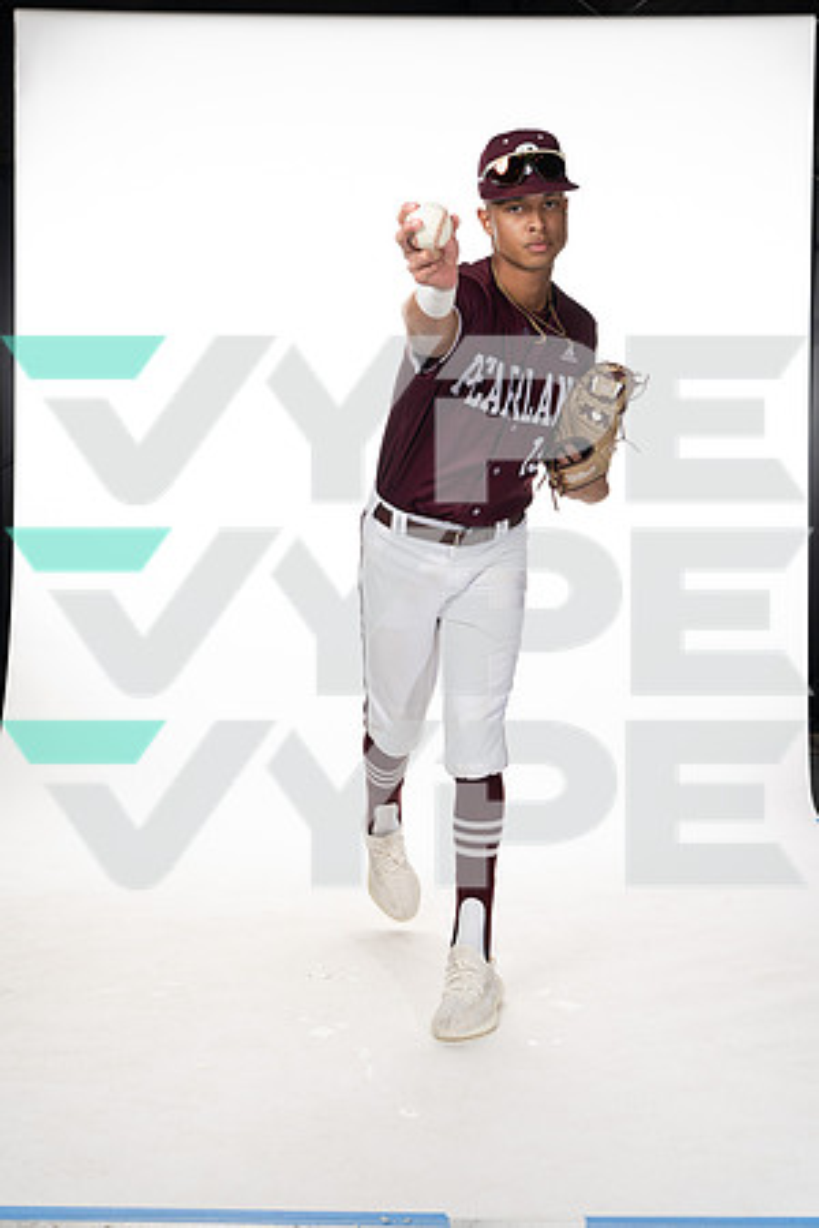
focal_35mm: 49
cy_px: 614
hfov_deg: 27.5
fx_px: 1672
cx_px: 410
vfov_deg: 40.3
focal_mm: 49
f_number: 6.3
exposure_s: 1/250
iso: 400
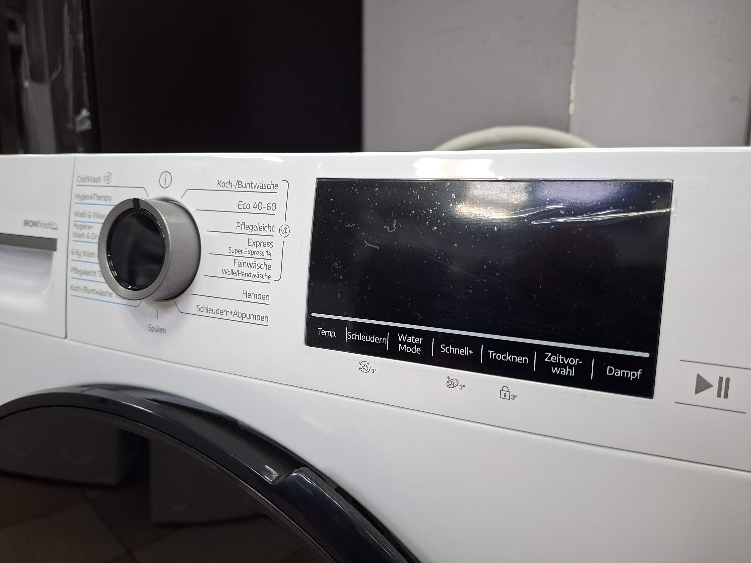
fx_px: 499
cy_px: 282
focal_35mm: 23
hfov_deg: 73.9
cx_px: 376
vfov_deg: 58.9
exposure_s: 1/60
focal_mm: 5.54
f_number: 1.8
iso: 320
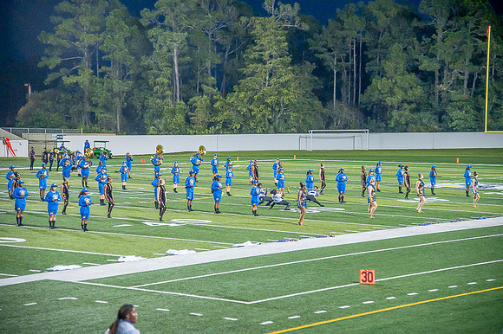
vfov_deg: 15.9
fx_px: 1201
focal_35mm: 86
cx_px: 252
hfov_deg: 23.7
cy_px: 167
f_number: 4
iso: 2000
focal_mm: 86
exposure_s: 1/200
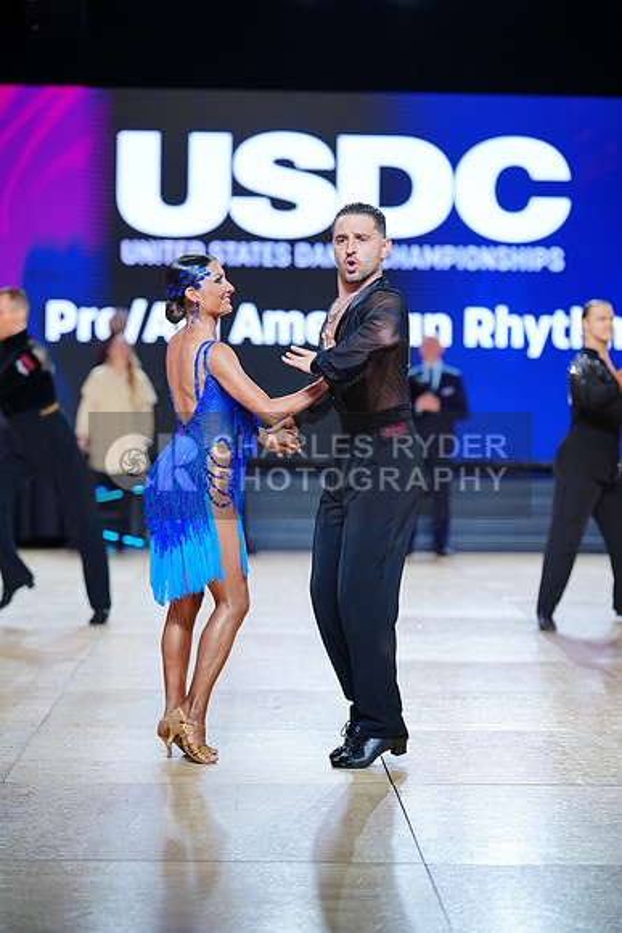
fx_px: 2150
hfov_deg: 16.5
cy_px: 466
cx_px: 311
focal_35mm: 83
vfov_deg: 24.5
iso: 320
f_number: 2
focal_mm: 83
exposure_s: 1/400
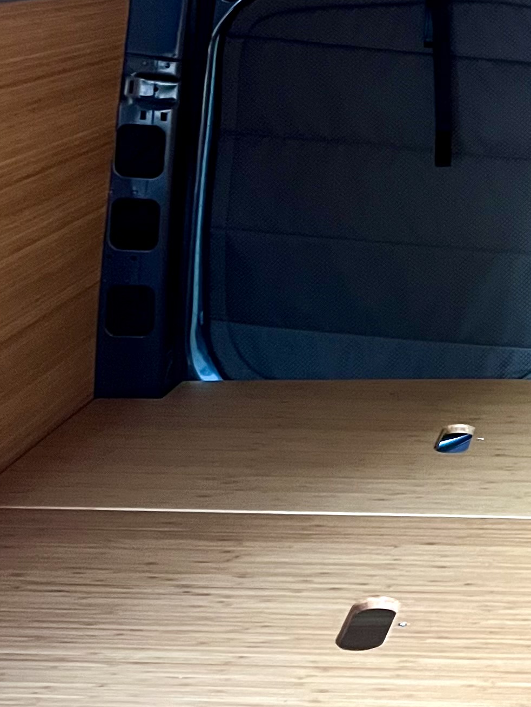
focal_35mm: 80
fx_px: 1636
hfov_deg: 17.7
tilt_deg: +0.5
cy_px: 25
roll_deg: +0.1
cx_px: 619
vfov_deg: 23.5
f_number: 1.5
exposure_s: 1/42
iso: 500
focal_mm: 5.7
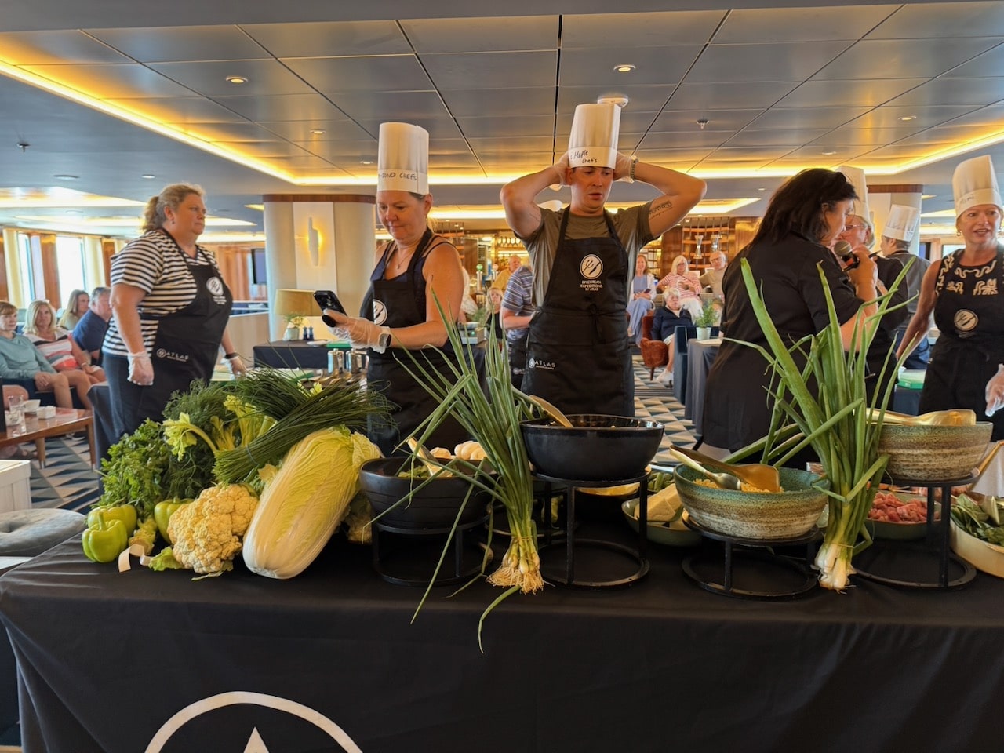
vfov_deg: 56.8
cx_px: 502
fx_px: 696
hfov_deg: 71.6
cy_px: 376
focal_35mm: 24
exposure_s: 1/50
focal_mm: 6.76
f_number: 1.78
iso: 125
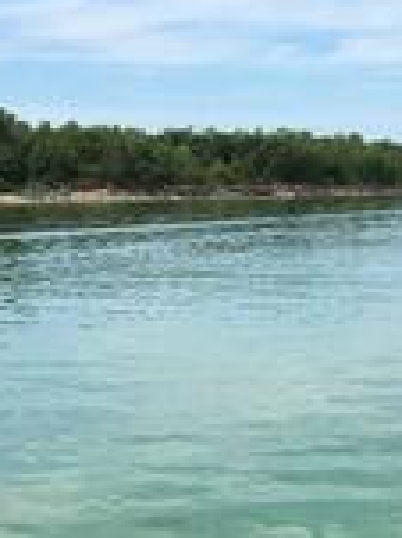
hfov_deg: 16.8
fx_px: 1349
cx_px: 342
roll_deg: +1.2
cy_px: 789
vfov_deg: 19.8
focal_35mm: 87
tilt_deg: -24.6
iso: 25
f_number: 2.2
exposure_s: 1/2262
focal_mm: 4.15
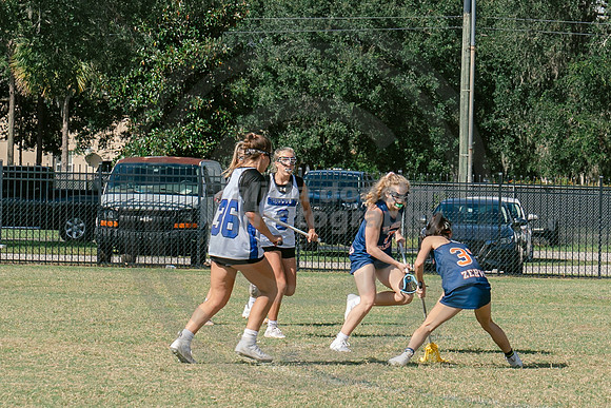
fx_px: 3823
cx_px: 477
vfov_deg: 6.1
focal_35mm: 225
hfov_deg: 9.1
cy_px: 271
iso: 250
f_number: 5.6
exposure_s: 1/1000
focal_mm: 70
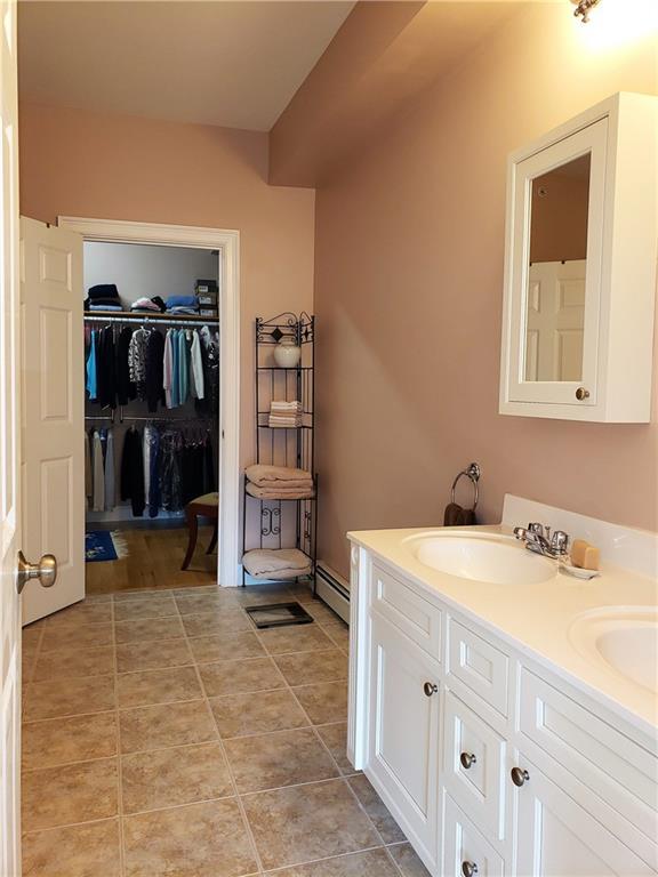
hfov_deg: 53.1
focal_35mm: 26
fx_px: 659
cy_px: 438
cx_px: 329
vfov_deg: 67.3
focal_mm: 4.3
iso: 100
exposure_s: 1/24
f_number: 2.4
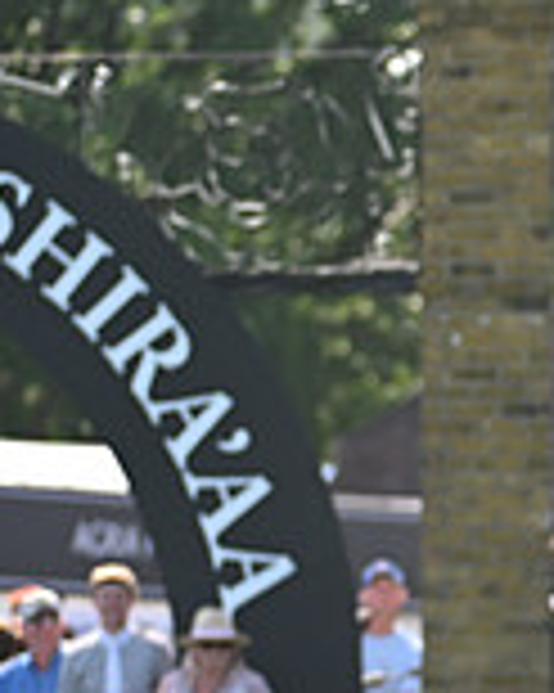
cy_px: 425
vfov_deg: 2.7
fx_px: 14546
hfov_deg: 2.2
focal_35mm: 709
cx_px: 1040
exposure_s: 1/1250
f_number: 4.5
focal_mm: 200
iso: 560
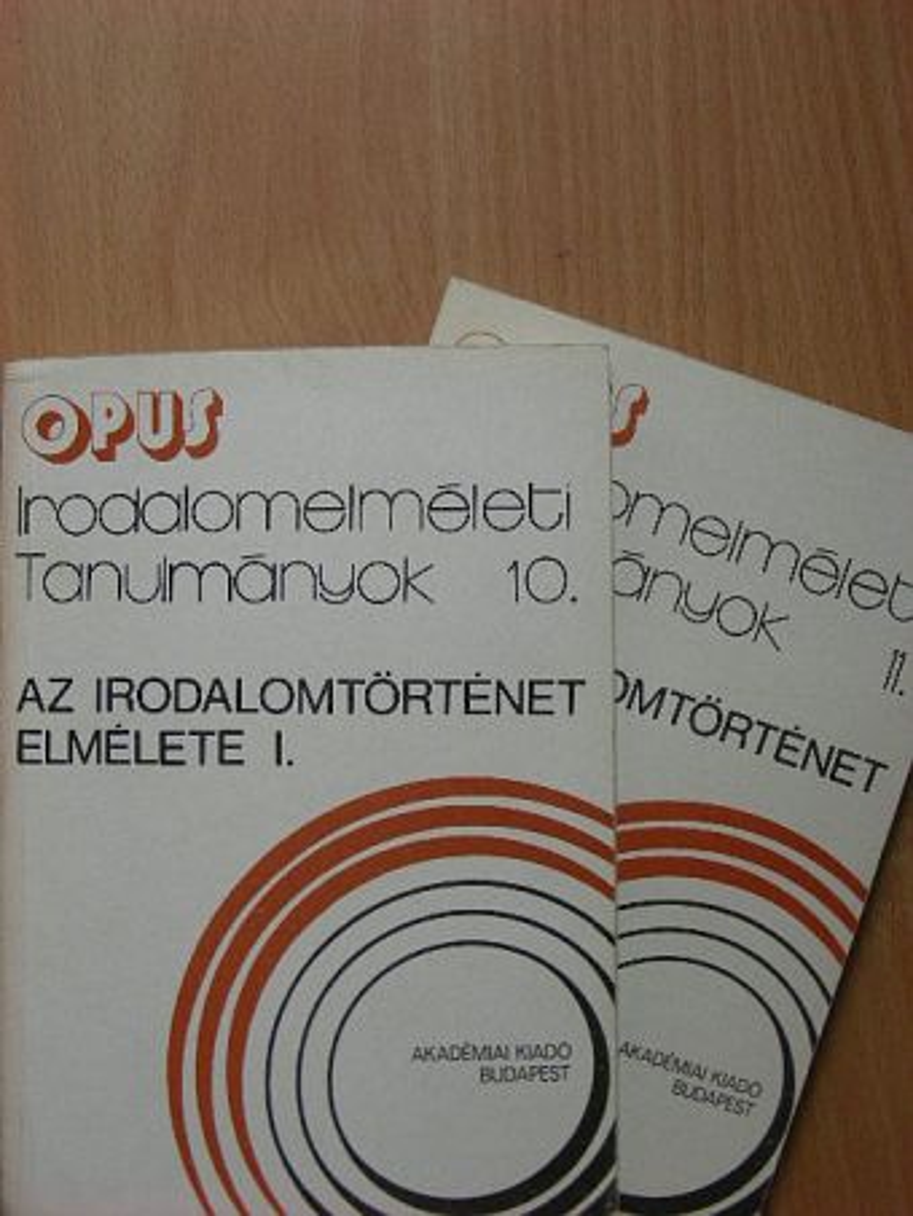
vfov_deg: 33.2
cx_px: 456
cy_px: 608
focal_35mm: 58
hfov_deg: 25.2
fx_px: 2039
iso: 100
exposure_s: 1/56
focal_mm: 9.7
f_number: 3.5
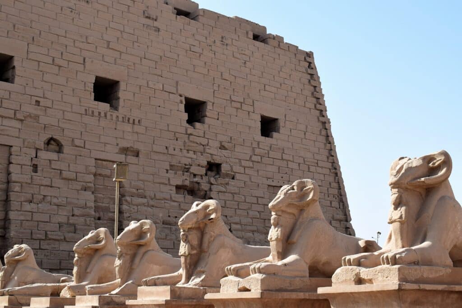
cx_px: 231
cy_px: 154
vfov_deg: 26.5
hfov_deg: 38.9
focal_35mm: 51
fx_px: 655
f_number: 11
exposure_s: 1/400
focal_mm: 34
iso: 400
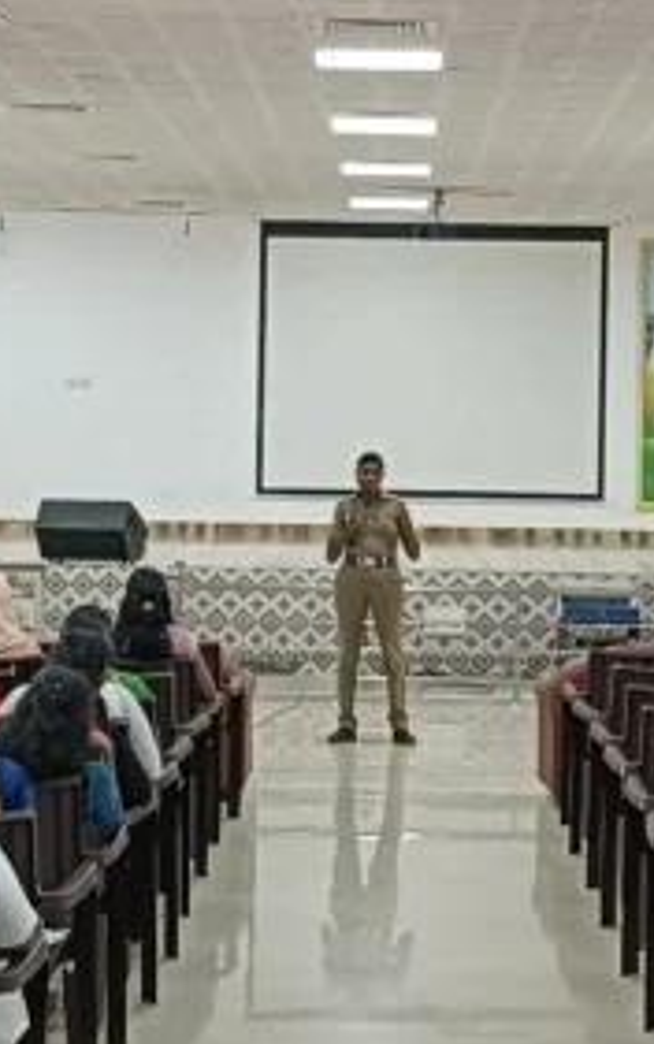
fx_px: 2961
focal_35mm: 104
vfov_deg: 20.0
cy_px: 412
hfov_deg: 12.6
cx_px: 353
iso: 1154
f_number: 1.7
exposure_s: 1/50
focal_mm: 4.7
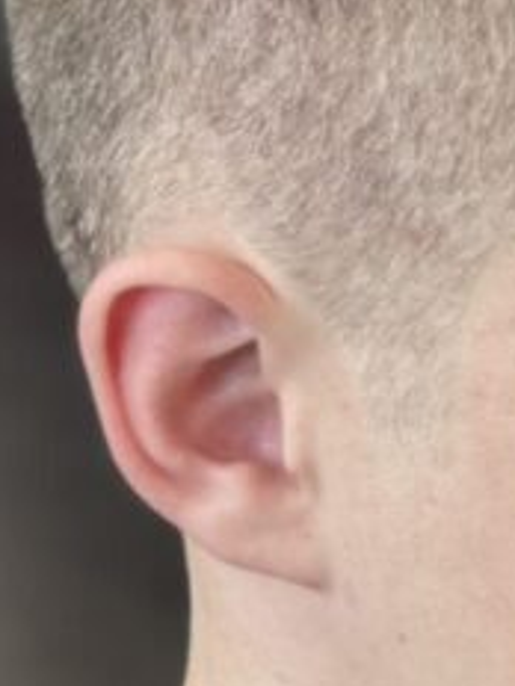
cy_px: 278
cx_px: 592
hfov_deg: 8.0
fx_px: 3670
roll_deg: -5.4
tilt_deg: -19.0
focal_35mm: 185
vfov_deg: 10.7
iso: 80
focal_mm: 7.5
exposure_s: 1/100
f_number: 2.2
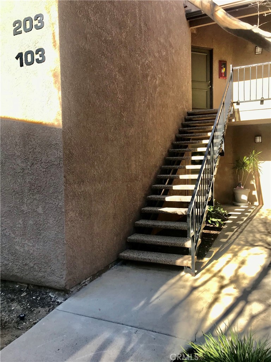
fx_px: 292
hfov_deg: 49.7
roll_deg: +0.4
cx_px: 136
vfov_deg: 63.4
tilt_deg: -4.5
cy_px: 181
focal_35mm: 28
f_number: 1.8
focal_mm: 3.99
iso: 20
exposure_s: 1/447
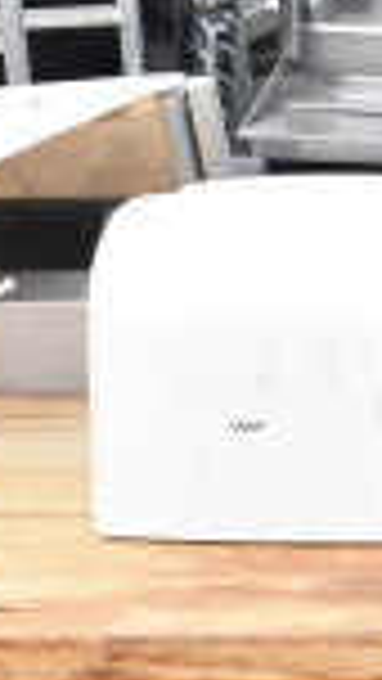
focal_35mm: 159
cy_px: 714
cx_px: 800
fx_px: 2864
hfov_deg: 7.3
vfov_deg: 13.3
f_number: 7.1
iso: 200
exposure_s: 1/200
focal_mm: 25
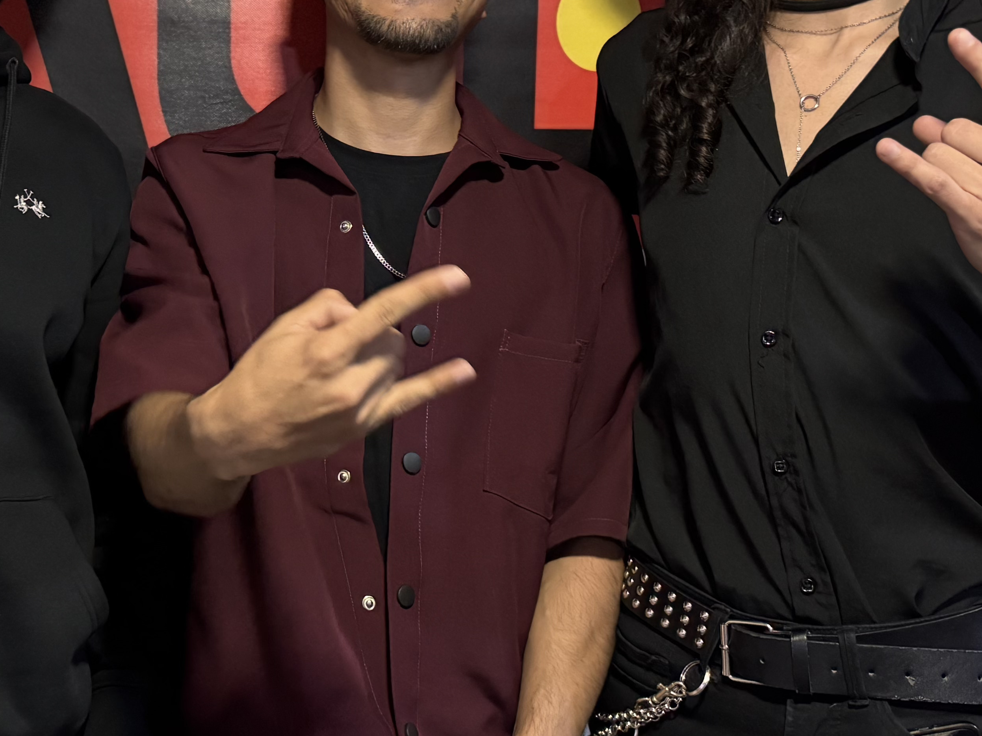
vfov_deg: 26.5
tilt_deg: -3.9
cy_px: 285
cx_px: 284
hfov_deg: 34.4
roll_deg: -0.7
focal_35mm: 55
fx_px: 1560
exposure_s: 1/53
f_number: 1.78
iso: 800
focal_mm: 6.76
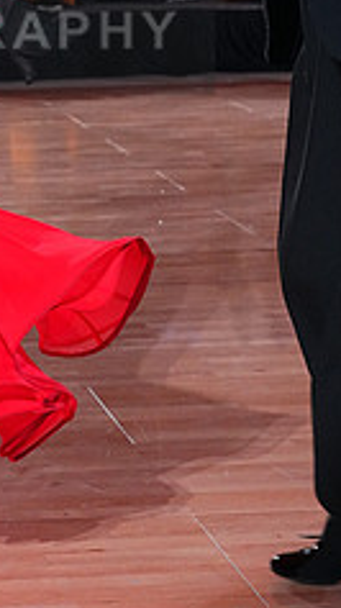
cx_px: -137
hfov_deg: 9.6
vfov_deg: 17.1
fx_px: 1981
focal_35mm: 123
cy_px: 10
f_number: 5
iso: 5000
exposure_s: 1/400
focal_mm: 48
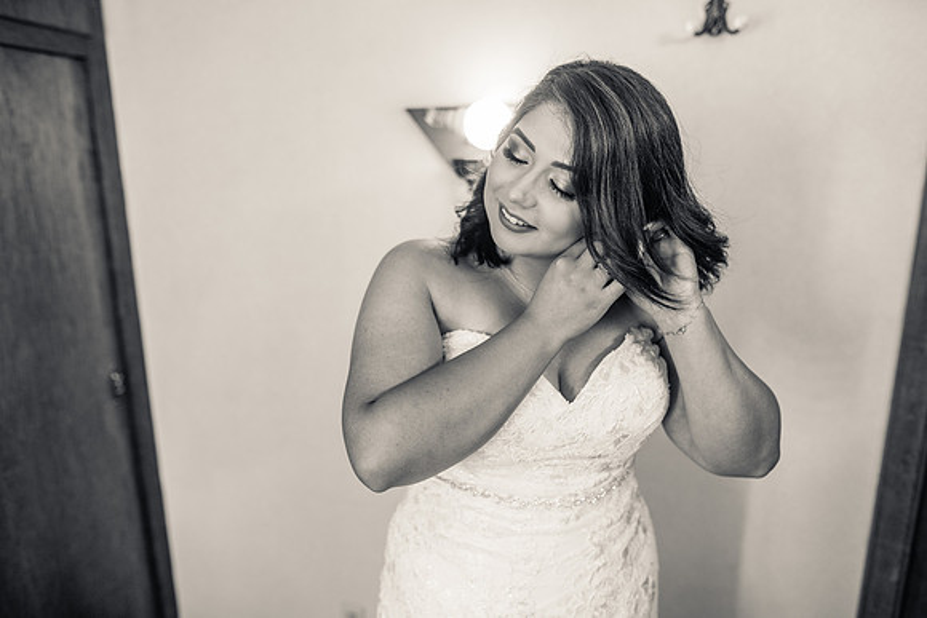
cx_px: 464
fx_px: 618
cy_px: 309
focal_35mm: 24
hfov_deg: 73.7
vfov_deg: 53.2
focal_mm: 24
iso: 500
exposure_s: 1/160
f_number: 2
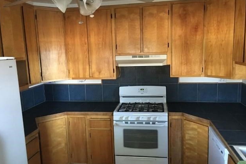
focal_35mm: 31
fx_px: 212
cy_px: 85
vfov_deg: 42.3
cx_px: 125
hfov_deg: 60.3
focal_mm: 4.15
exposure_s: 1/4
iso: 80
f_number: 2.2
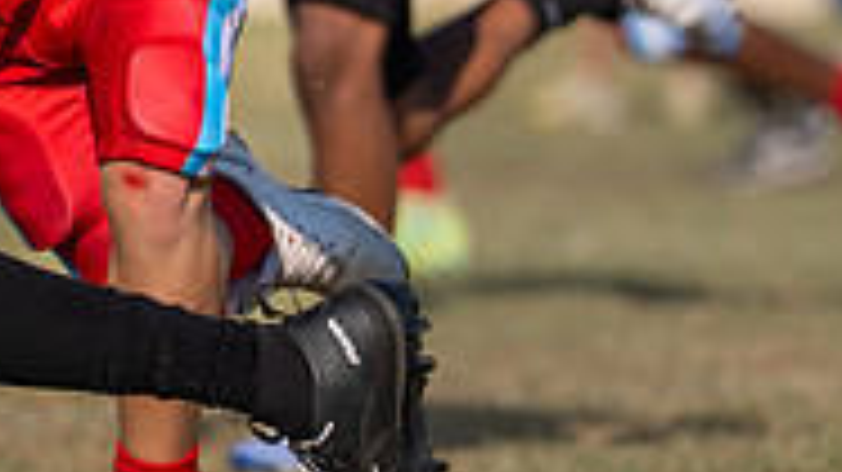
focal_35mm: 921
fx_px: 20554
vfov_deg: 1.3
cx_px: -705
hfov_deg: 2.3
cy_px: -195
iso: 100
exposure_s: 1/3200
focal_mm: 165
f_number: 3.2
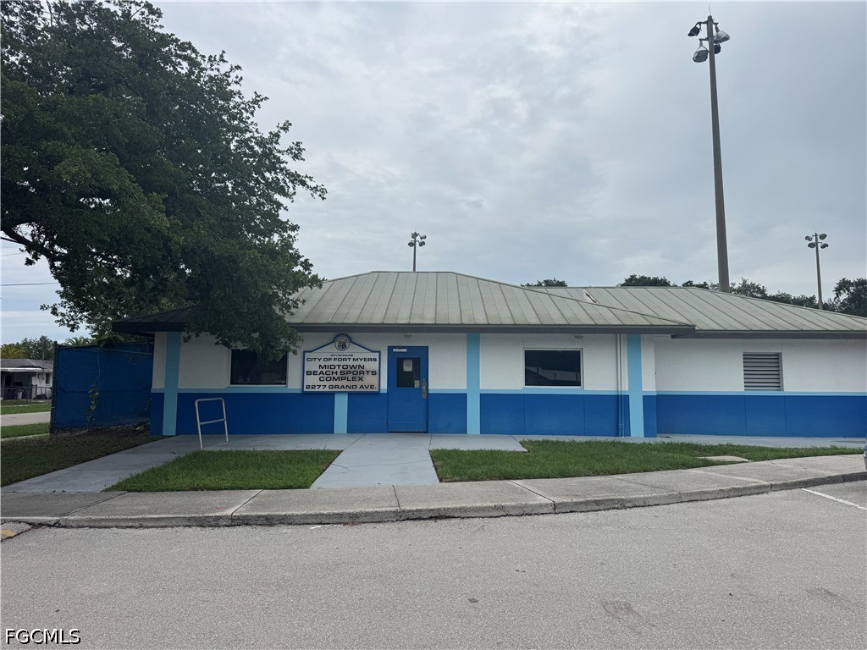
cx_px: 434
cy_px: 325
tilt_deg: +5.1
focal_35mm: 24
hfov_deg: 71.6
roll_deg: +0.1
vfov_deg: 56.8
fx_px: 601
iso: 80
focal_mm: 6.76
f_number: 1.78
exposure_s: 1/7092
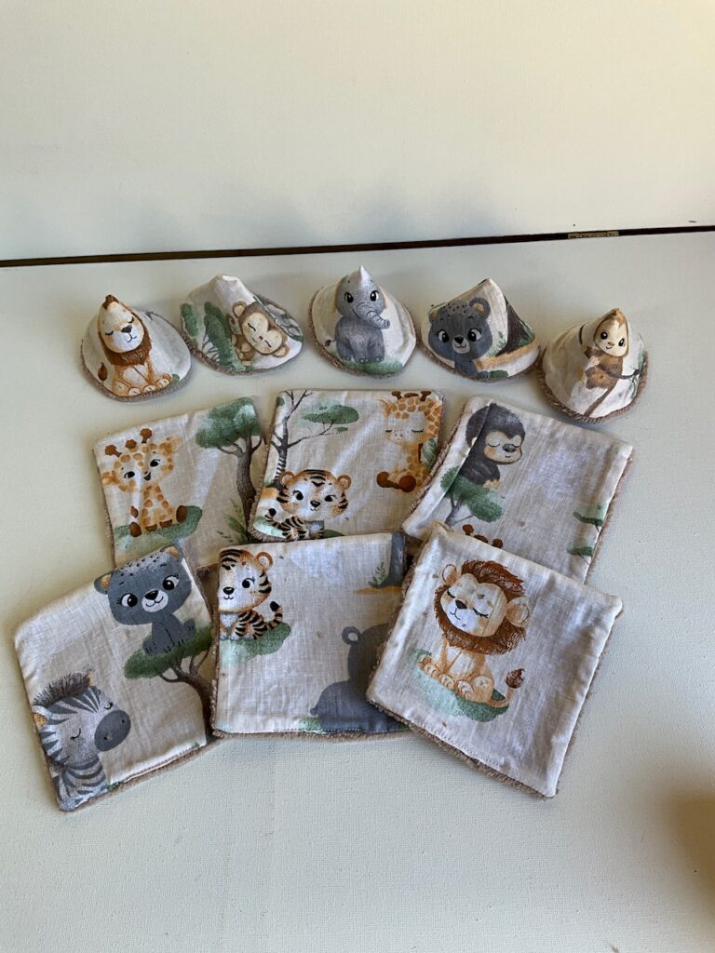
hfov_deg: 48.2
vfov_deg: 61.7
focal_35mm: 29
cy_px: 476
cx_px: 358
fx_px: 799
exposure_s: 1/100
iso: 16
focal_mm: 3
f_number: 1.8
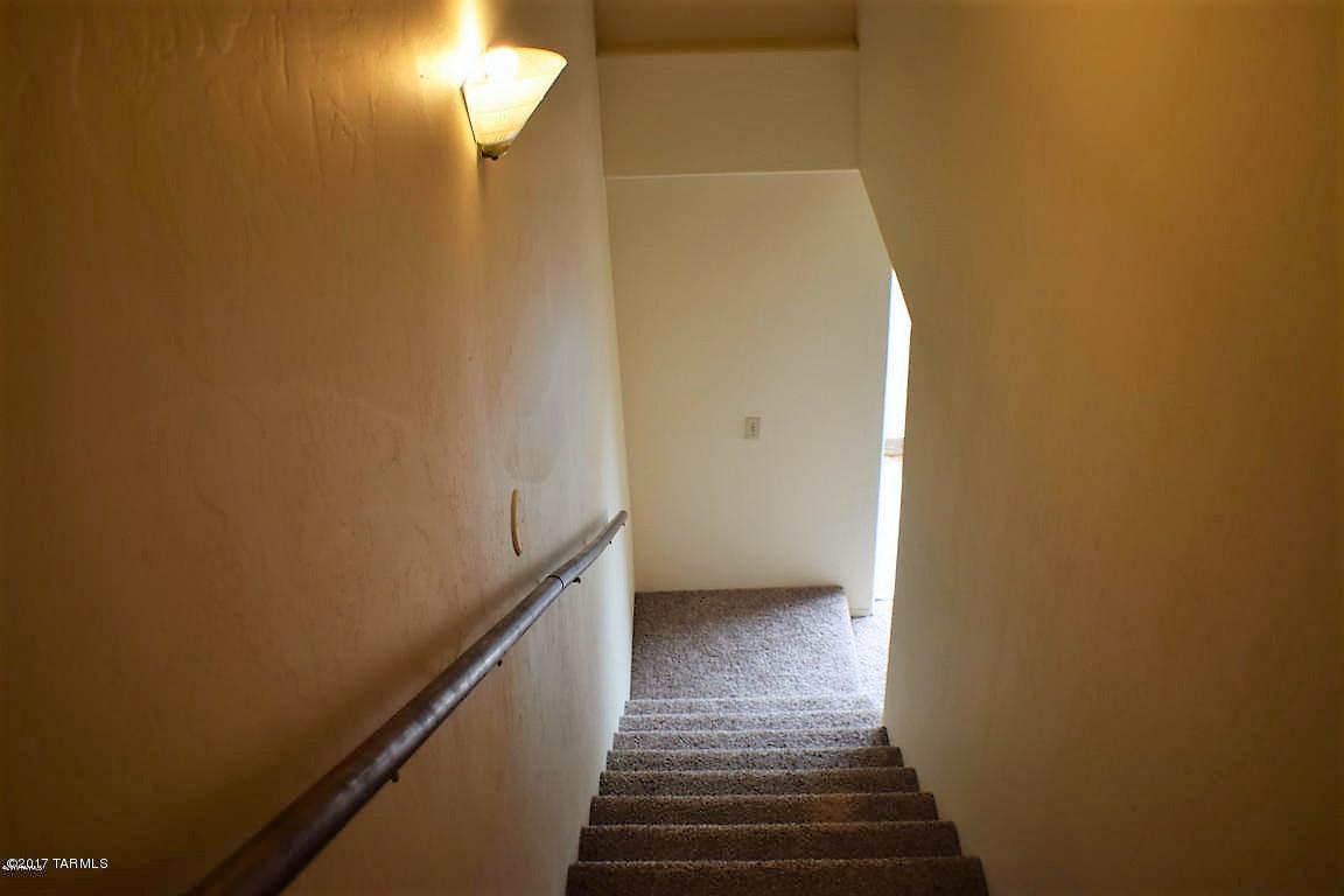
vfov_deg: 30.8
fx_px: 1624
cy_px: 448
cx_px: 672
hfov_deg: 45.0
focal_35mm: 44
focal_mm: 29
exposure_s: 1/80
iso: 400
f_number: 4.5
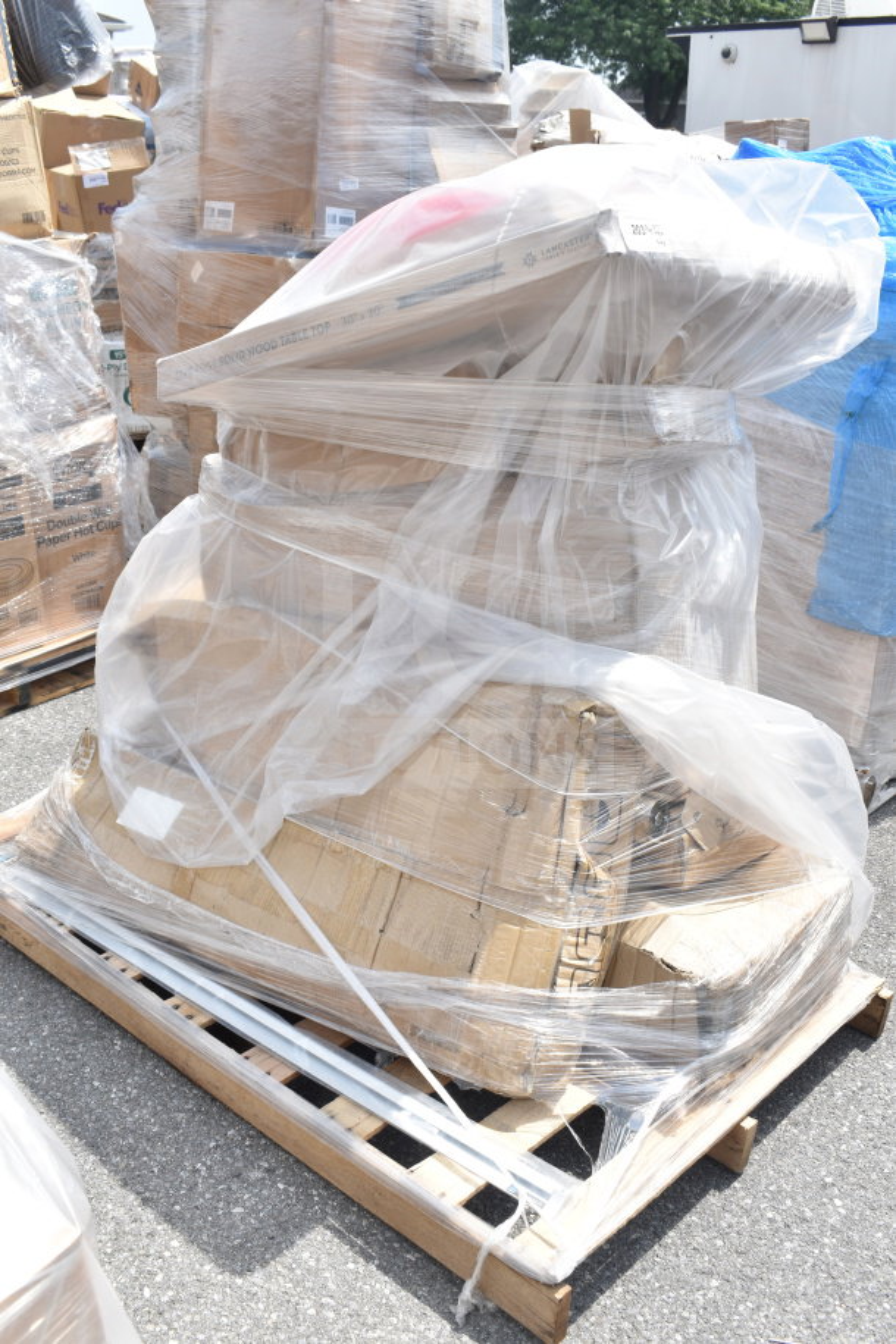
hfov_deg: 38.4
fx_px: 1288
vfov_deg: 55.1
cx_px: 448
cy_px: 672
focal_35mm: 34
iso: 200
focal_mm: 23
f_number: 9
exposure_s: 1/320
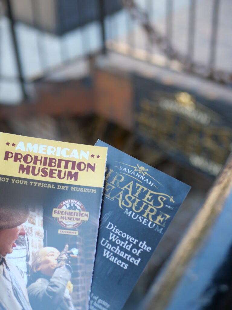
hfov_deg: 29.1
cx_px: 116
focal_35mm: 50
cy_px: 155
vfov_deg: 38.2
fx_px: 447
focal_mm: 25
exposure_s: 1/160
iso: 200
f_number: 2.2
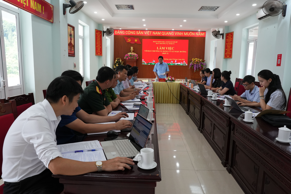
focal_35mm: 26
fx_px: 210
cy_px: 97
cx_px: 146
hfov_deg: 69.4
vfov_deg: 49.6
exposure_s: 1/30
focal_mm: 26
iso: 2000
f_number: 14
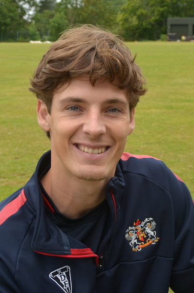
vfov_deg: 41.2
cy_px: 146
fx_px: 390
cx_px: 97
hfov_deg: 27.9
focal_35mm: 48
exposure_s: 1/200
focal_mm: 32
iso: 200
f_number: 7.1
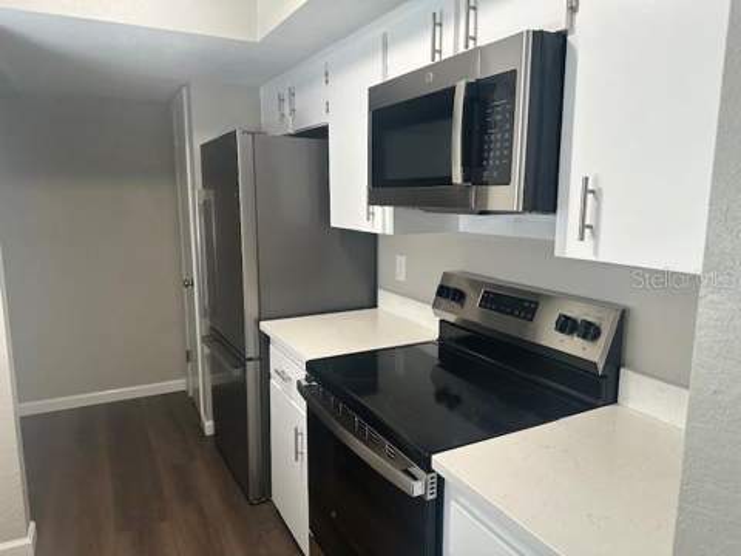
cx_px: 370
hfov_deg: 71.6
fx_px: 514
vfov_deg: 56.8
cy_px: 278
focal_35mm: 24
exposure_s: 1/120
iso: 200
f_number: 1.78
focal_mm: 6.86
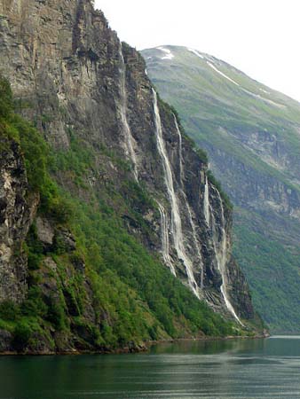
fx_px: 1212
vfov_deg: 18.7
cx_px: 150
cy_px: 200
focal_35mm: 105
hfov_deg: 14.1
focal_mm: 17.4
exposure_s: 1/100
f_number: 7.7
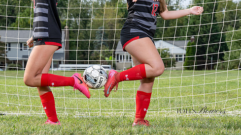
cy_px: 29
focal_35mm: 146
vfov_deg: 8.3
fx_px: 933
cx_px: 103
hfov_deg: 14.7
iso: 160
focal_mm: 78
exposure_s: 1/400
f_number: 6.3
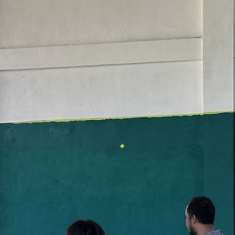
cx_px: -33
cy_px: 365
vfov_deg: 8.1
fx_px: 1613
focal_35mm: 210
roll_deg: +1.5
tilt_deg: -4.8
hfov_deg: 8.3
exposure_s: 1/256
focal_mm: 6.86
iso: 64
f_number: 1.78
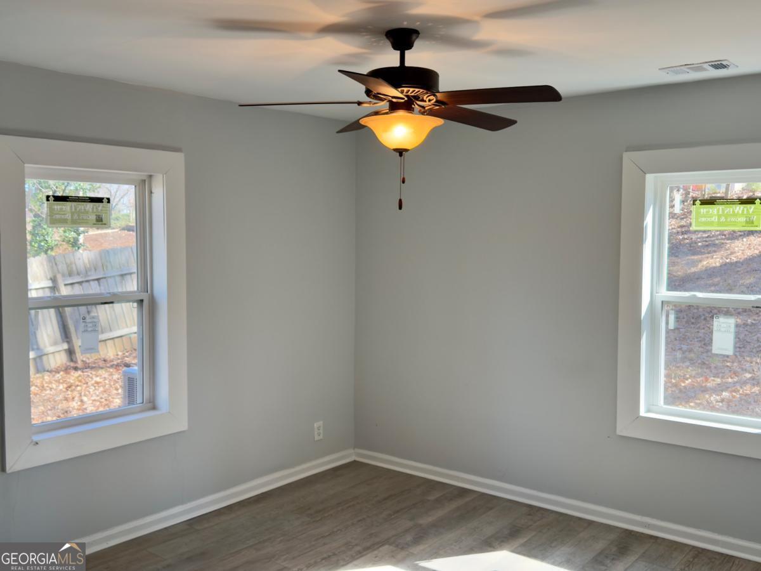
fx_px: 791
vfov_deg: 39.7
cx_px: 380
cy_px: 286
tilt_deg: -3.3
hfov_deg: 51.4
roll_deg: -0.9
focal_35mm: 36
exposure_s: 1/230
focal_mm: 6.76
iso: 100
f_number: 1.78
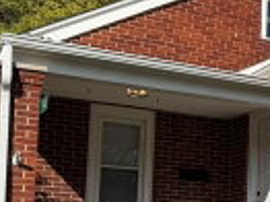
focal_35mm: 94
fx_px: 733
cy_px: 198
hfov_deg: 18.9
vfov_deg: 15.4
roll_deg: -0.8
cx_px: 377
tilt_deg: +5.6
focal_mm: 6.76
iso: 80
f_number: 1.78
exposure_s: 1/4975
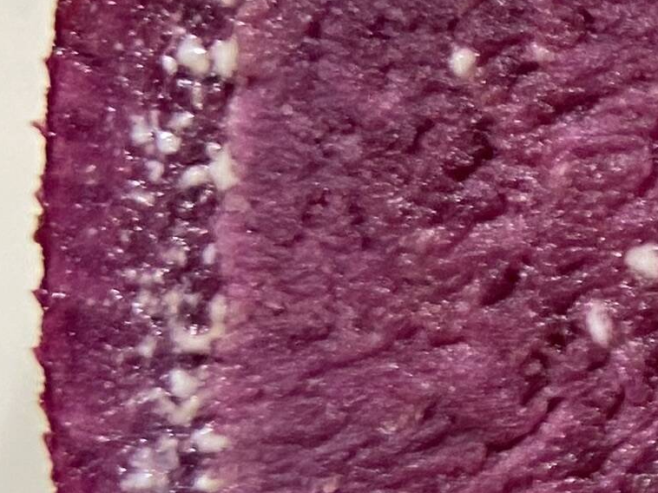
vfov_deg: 11.1
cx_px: 1565
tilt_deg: -48.0
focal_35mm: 133
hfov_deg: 12.0
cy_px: 417
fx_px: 2527
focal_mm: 4.25
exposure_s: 1/60
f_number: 1.8
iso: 125
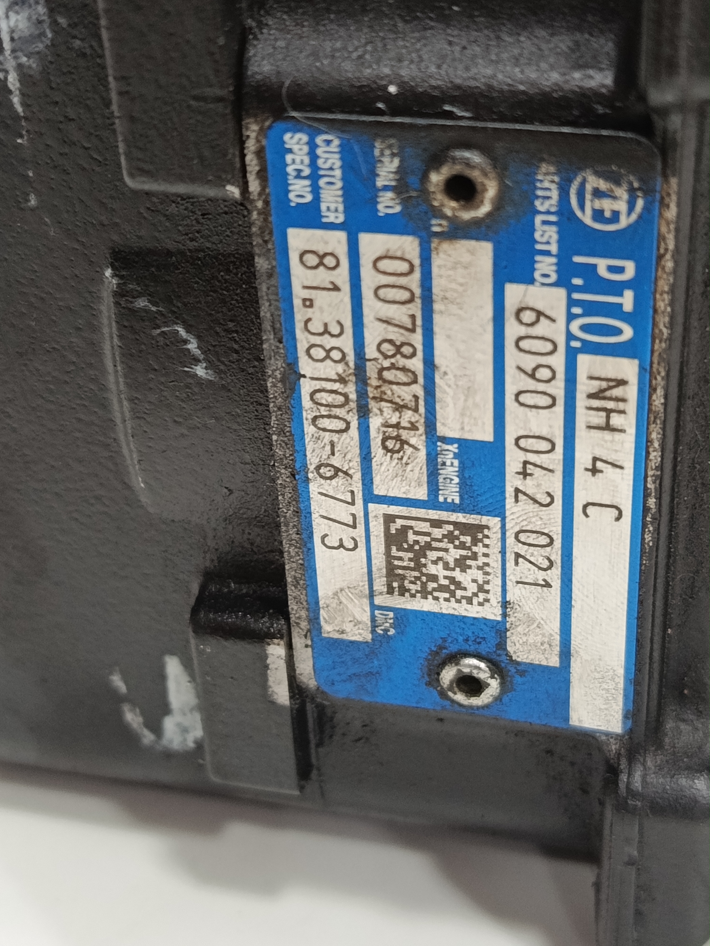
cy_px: 473
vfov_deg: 31.2
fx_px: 1696
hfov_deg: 23.7
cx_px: 355
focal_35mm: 62
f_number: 1.7
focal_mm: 5.24
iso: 1126
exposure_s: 1/33.3
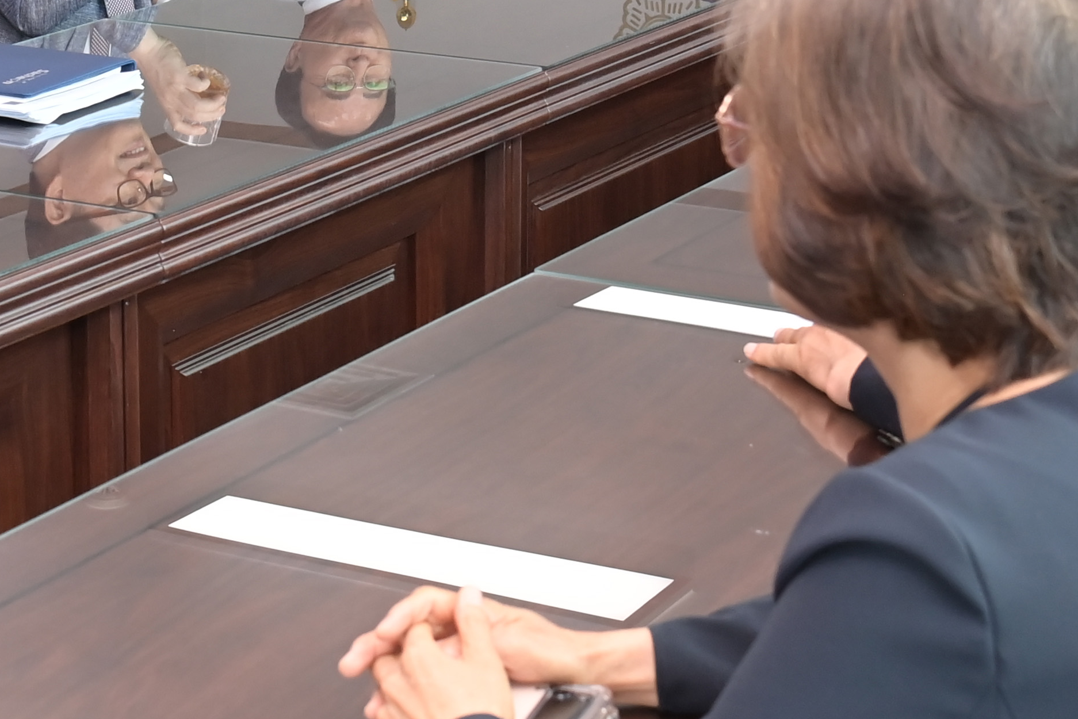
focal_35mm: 101
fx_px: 3025
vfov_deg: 13.4
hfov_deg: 20.2
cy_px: 36
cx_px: 495
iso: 1600
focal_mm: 34
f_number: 6.3
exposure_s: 1/250
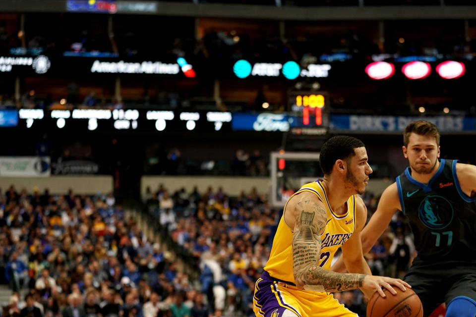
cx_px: 301
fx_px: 1428
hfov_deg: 18.9
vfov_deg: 12.6
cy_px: 236
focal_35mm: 108
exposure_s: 1/1000
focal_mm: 72
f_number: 2.8
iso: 2000
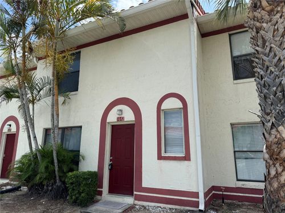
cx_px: 142
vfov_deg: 56.8
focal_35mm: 24
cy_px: 106
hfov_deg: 71.6
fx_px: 198
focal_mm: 6.76
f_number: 1.78
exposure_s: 1/2331
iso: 80
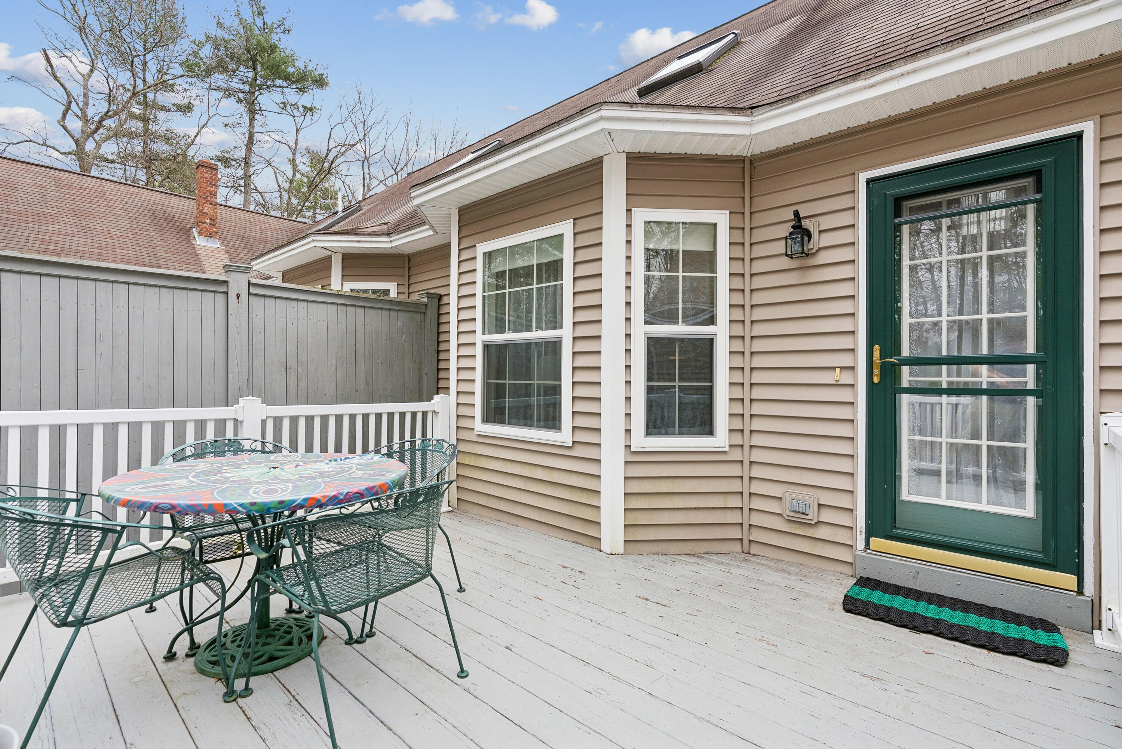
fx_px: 499
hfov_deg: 96.7
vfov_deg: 73.8
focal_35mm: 16
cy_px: 374
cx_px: 561
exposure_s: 1/250
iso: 320
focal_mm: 16
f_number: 7.1
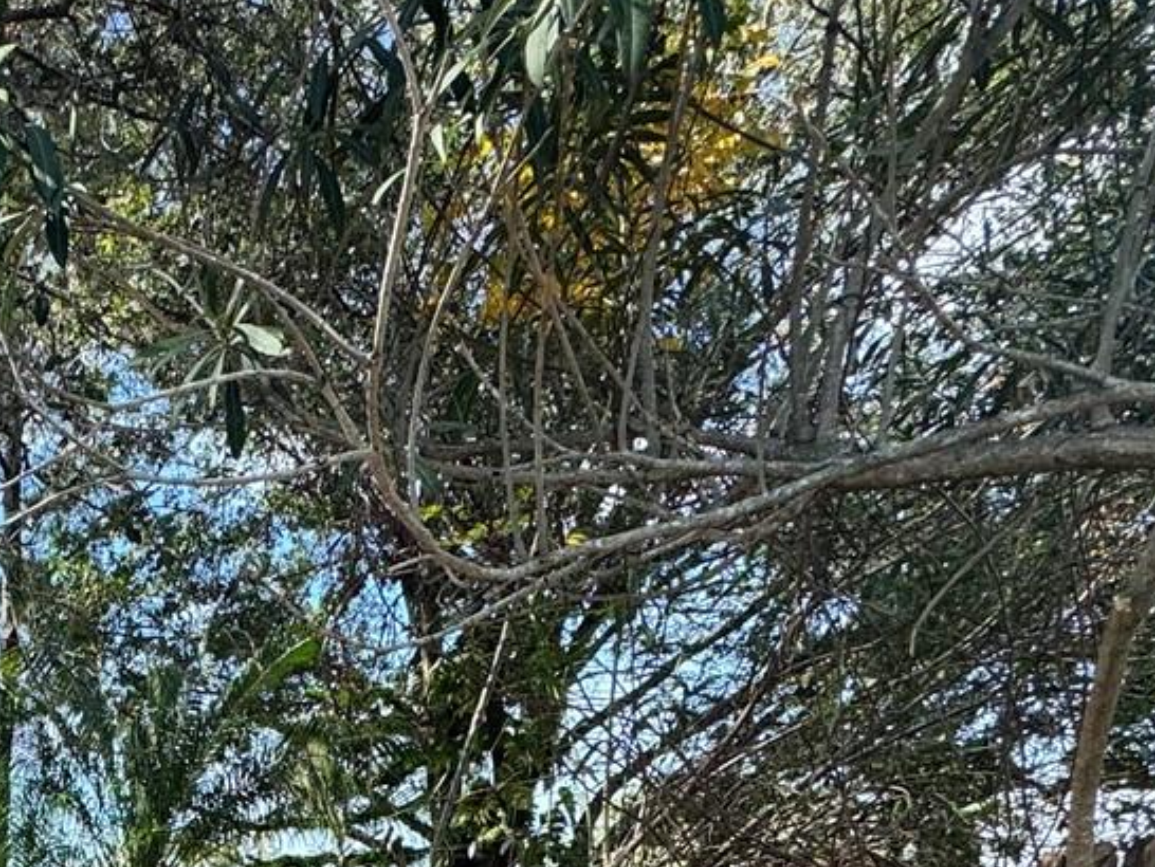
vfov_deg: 26.8
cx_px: -169
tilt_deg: -11.6
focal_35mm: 41
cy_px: 1250
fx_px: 1369
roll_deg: +0.0
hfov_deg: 37.0
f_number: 2.2
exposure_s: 1/610
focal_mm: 2.22
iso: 50
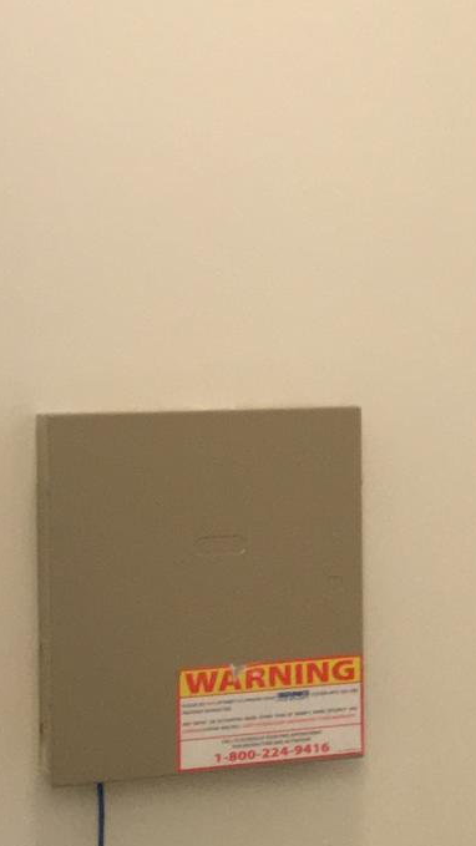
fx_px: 2087
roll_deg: +0.4
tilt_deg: -4.7
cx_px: 689
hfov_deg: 12.4
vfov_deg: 22.9
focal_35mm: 93
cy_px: 386
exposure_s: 1/30
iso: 100
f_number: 2.2
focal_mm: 4.15
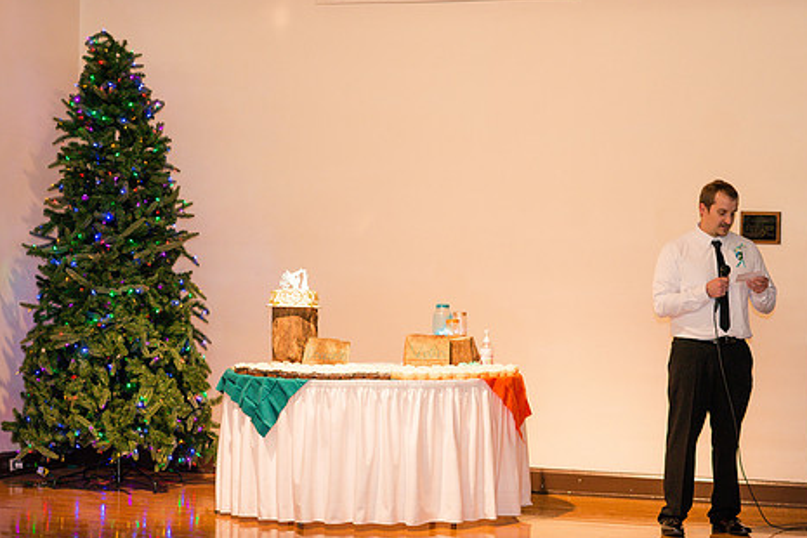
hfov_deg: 19.3
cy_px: 242
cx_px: 446
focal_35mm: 106
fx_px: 2376
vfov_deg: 12.9
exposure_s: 1/100
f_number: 3.2
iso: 640
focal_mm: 85
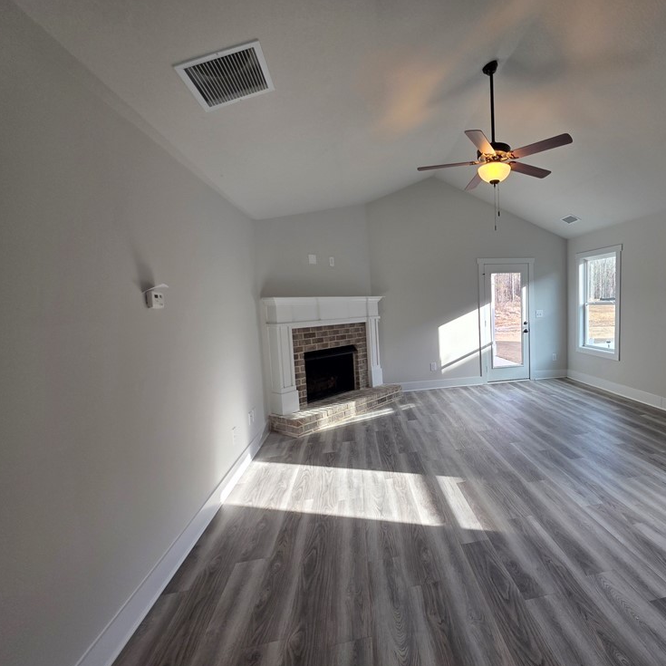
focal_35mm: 16
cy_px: 331
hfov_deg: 84.8
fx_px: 348
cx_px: 437
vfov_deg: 87.4
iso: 50
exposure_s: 1/120
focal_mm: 2.2
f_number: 1.9
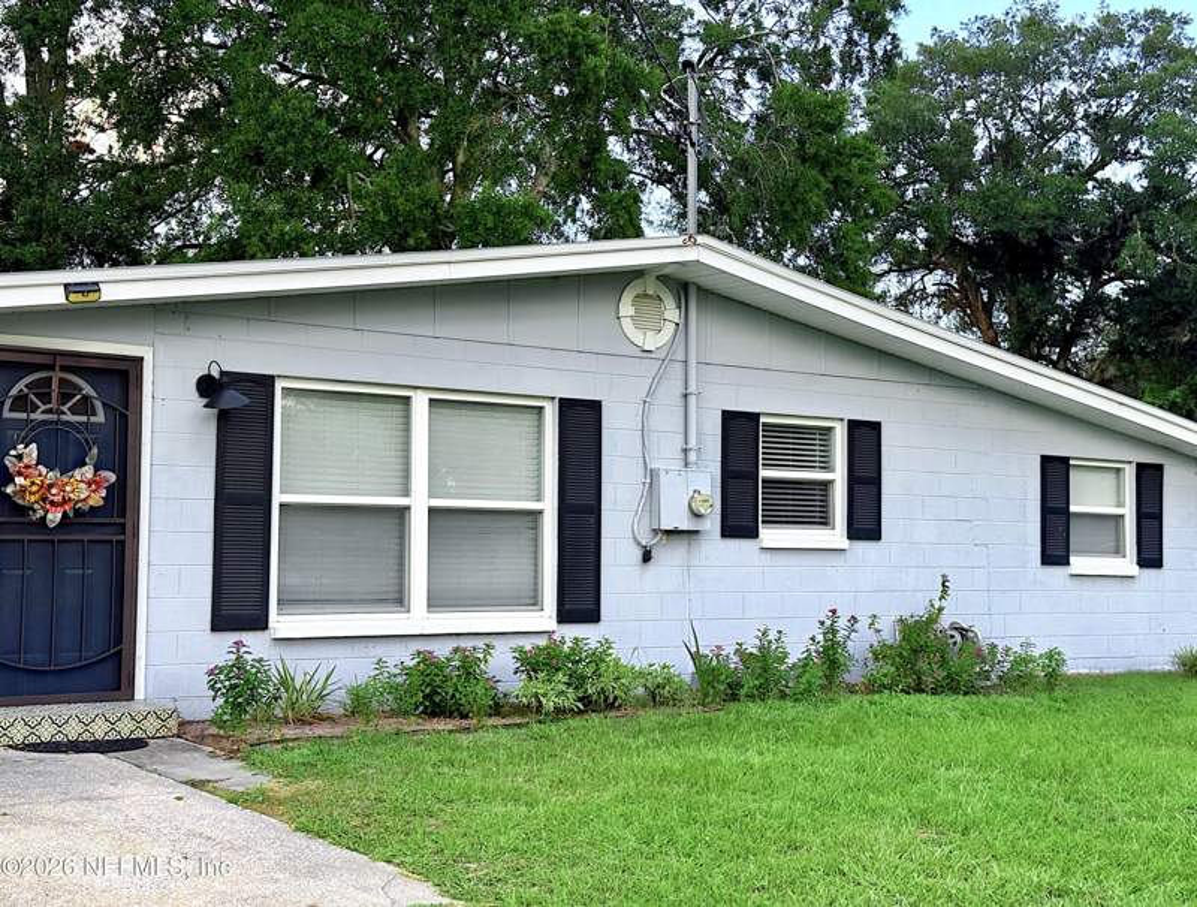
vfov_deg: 30.4
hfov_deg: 39.5
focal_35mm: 48
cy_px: 454
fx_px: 1666
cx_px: 598
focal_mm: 6.76
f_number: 1.78
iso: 80
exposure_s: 1/754
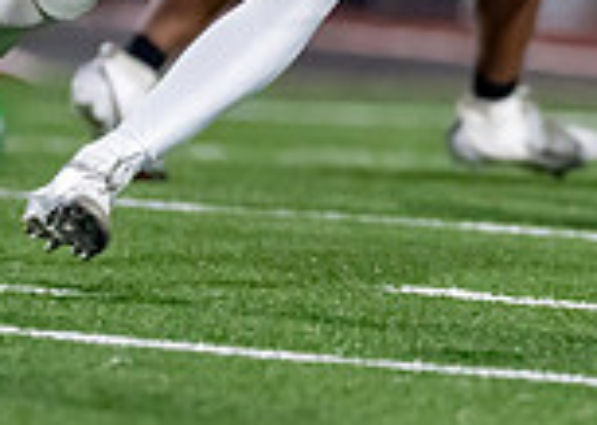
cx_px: 576
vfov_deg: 1.3
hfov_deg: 1.9
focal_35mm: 1077
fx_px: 18245
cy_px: -120
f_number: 2.8
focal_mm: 200
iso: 3200
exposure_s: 1/1250
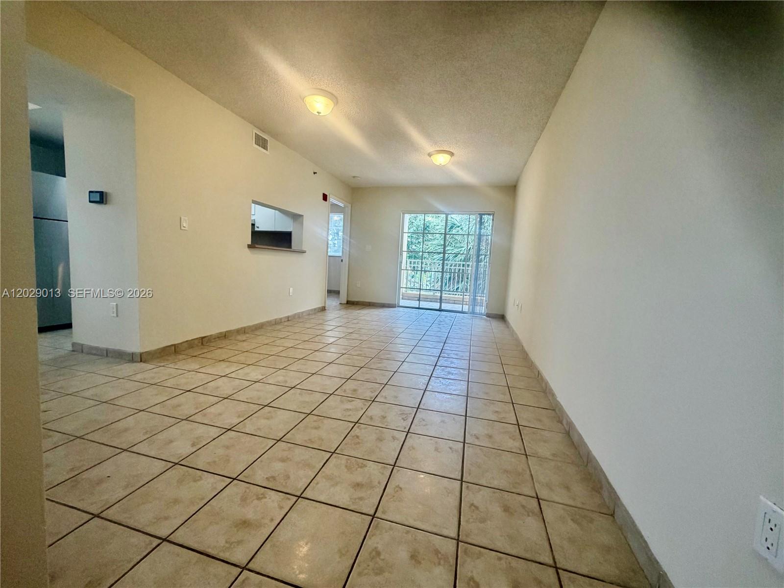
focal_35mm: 14
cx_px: 392
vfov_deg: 85.7
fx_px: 317
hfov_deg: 102.1
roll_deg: -2.6
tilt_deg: -5.9
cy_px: 294
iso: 200
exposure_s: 1/120
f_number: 2.2
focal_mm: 2.22
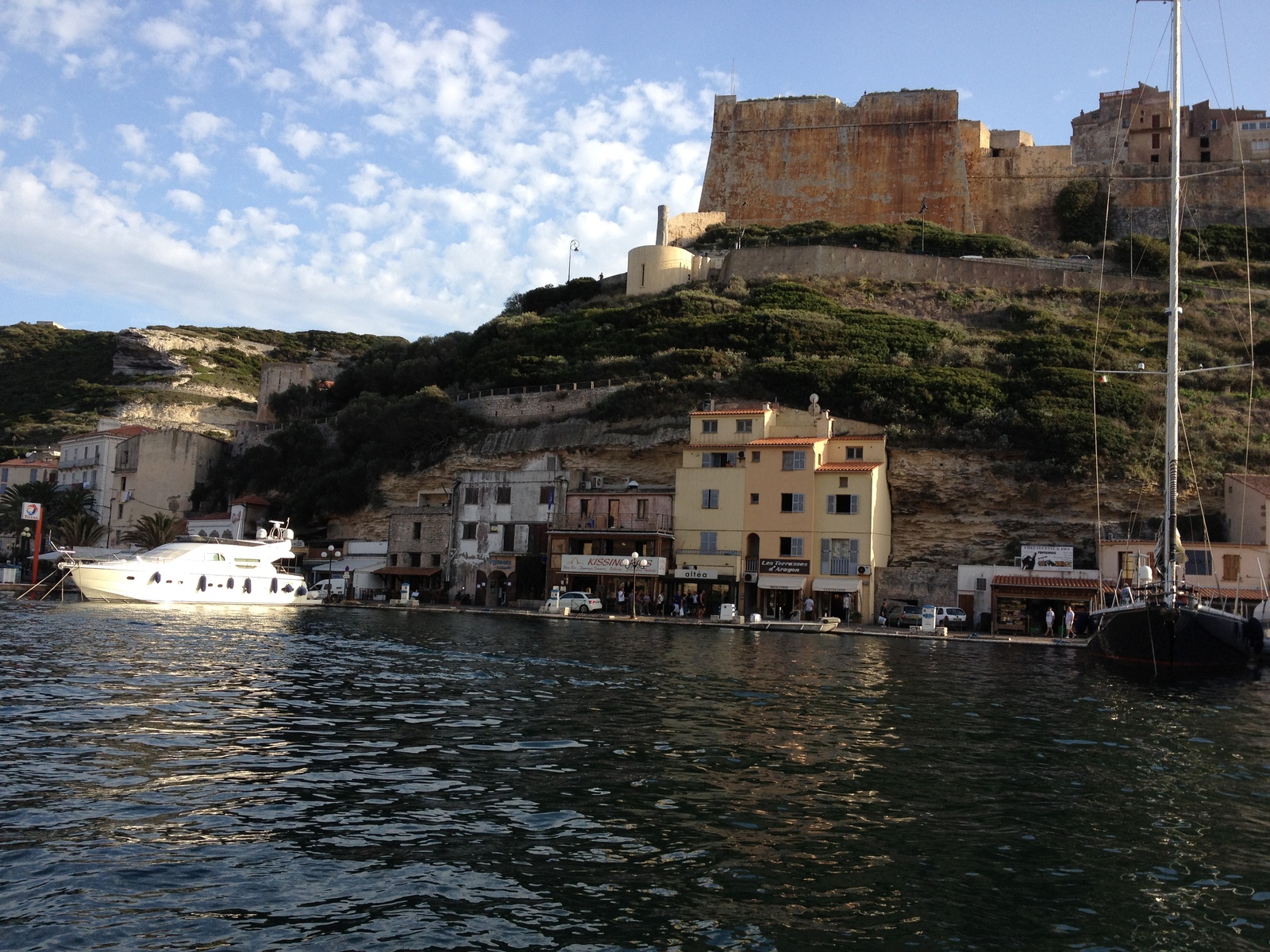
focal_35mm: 35
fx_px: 1284
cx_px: 635
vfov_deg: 40.7
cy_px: 476
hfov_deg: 52.6
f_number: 2.4
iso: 64
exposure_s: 1/824
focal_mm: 4.28
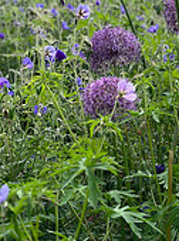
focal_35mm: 128
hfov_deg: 11.4
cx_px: 185
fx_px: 886
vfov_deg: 14.7
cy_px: -76
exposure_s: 1/816
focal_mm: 6.86
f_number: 1.78
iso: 80
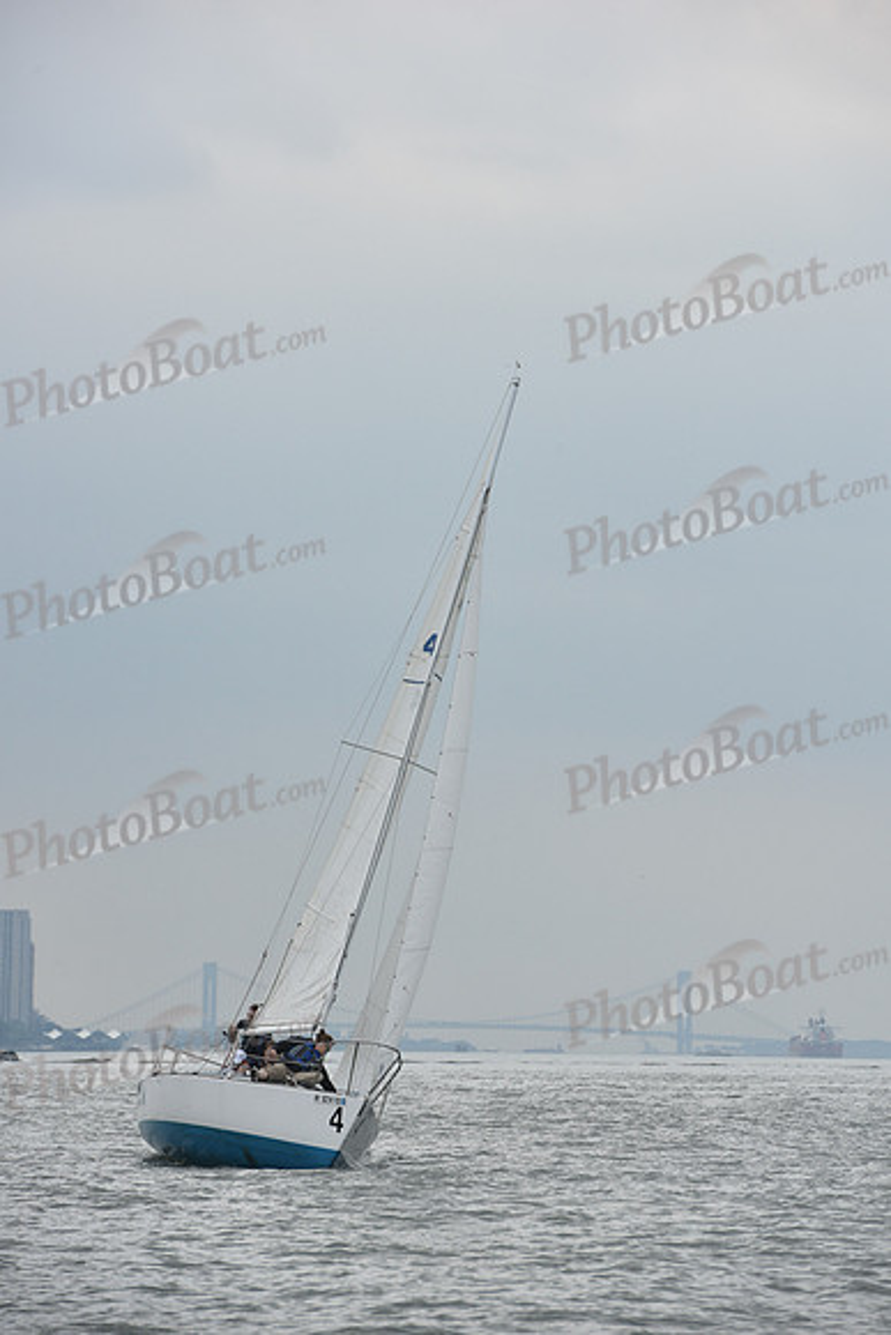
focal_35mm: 200
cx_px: 446
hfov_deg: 6.9
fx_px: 7420
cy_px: 668
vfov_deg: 10.3
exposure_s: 1/1250
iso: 320
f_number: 9
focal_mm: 200
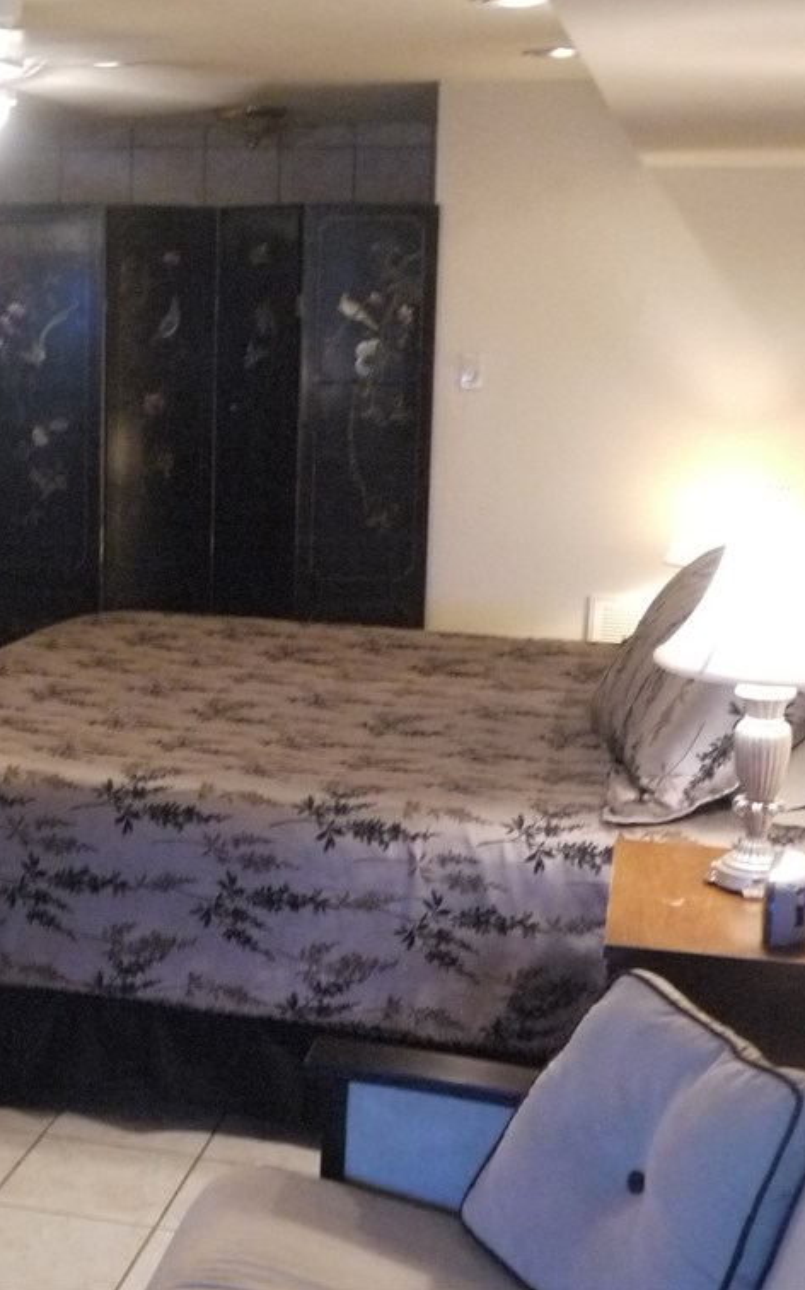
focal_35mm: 56
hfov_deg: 22.4
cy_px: 638
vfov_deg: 36.3
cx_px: 26
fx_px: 1967
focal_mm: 14
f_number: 4
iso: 1600
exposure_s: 1/8
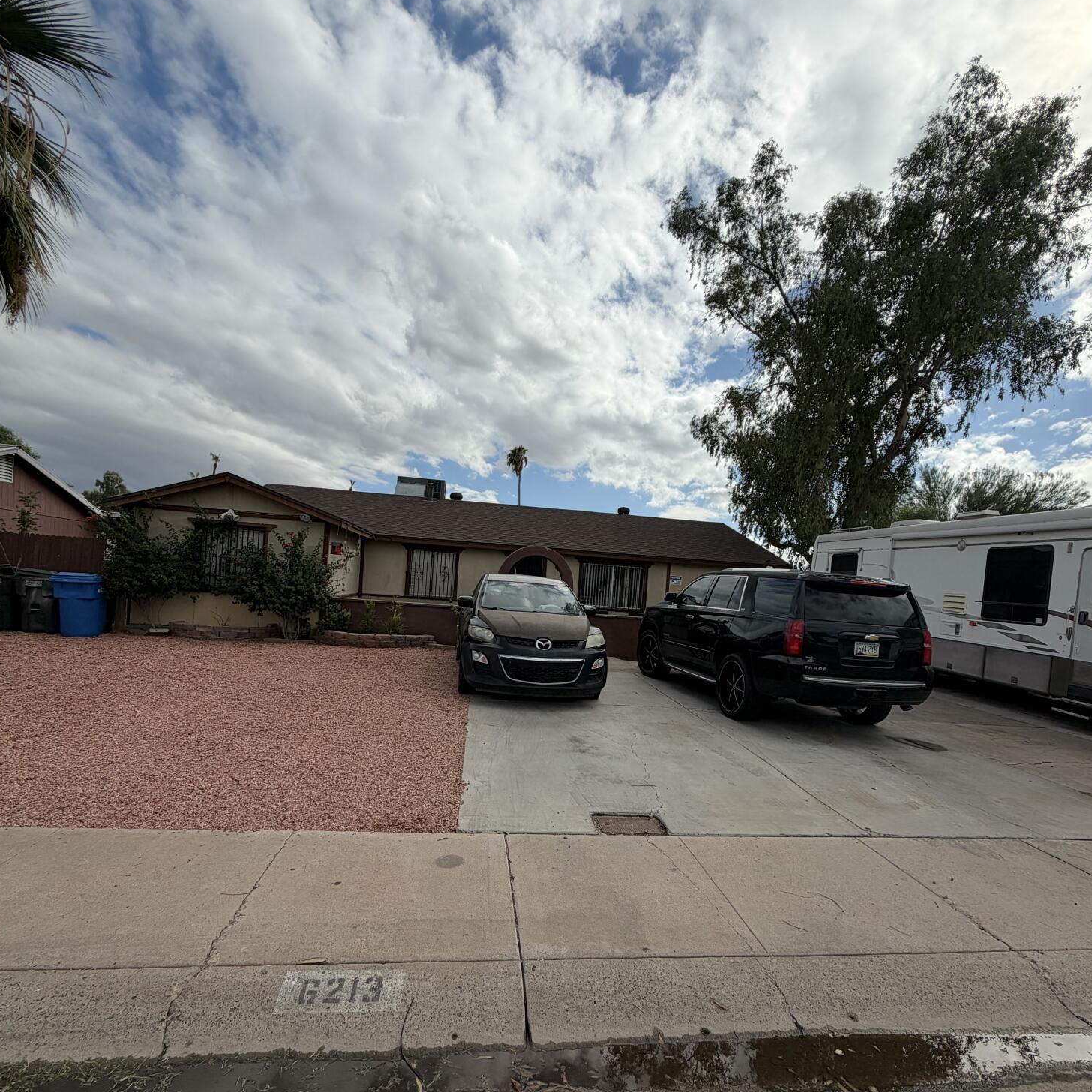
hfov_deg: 84.0
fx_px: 607
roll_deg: -3.5
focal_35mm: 17
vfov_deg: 83.7
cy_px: 607
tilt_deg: -0.7
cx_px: 557
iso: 20
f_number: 2.2
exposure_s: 1/1848
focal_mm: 2.22
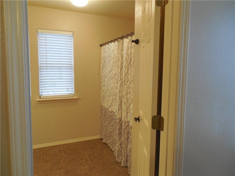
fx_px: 170
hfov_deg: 69.4
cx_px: 118
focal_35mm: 25
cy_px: 88
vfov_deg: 54.9
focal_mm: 4.5
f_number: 3.3
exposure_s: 1/25
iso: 400
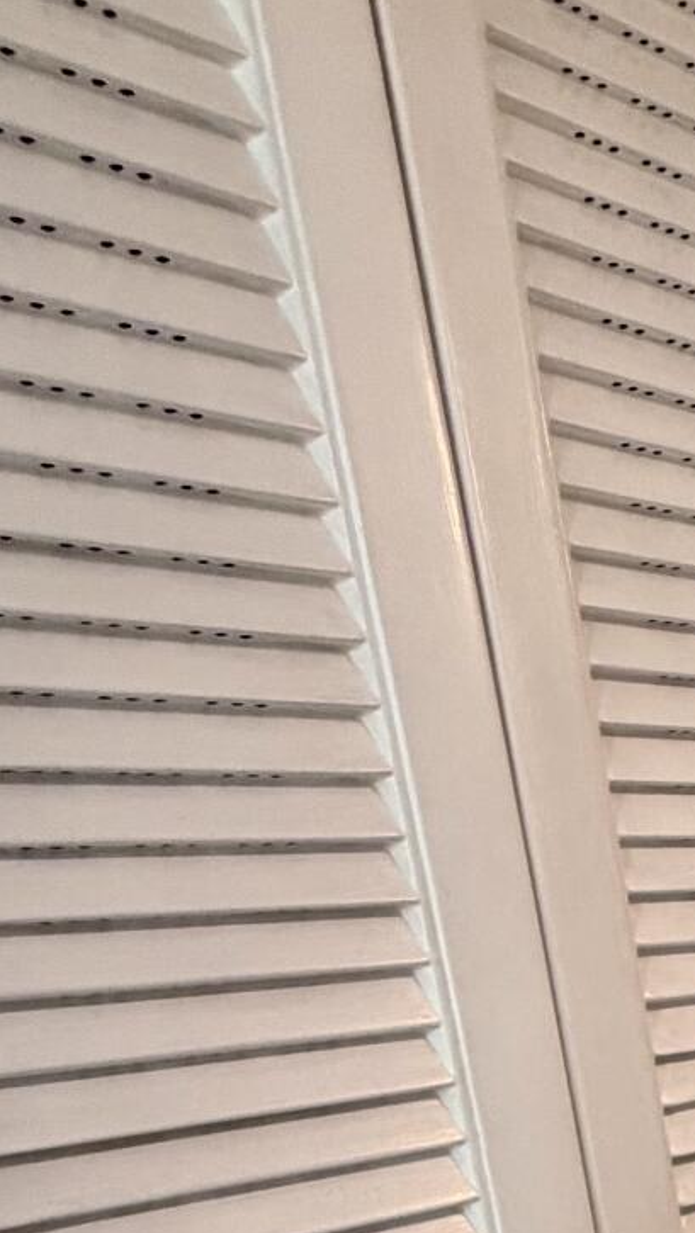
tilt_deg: -12.6
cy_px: 1230
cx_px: 1125
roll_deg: +5.8
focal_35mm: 42
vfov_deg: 42.0
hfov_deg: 21.9
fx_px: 1374
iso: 320
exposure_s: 1/60
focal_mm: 2.22
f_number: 2.2
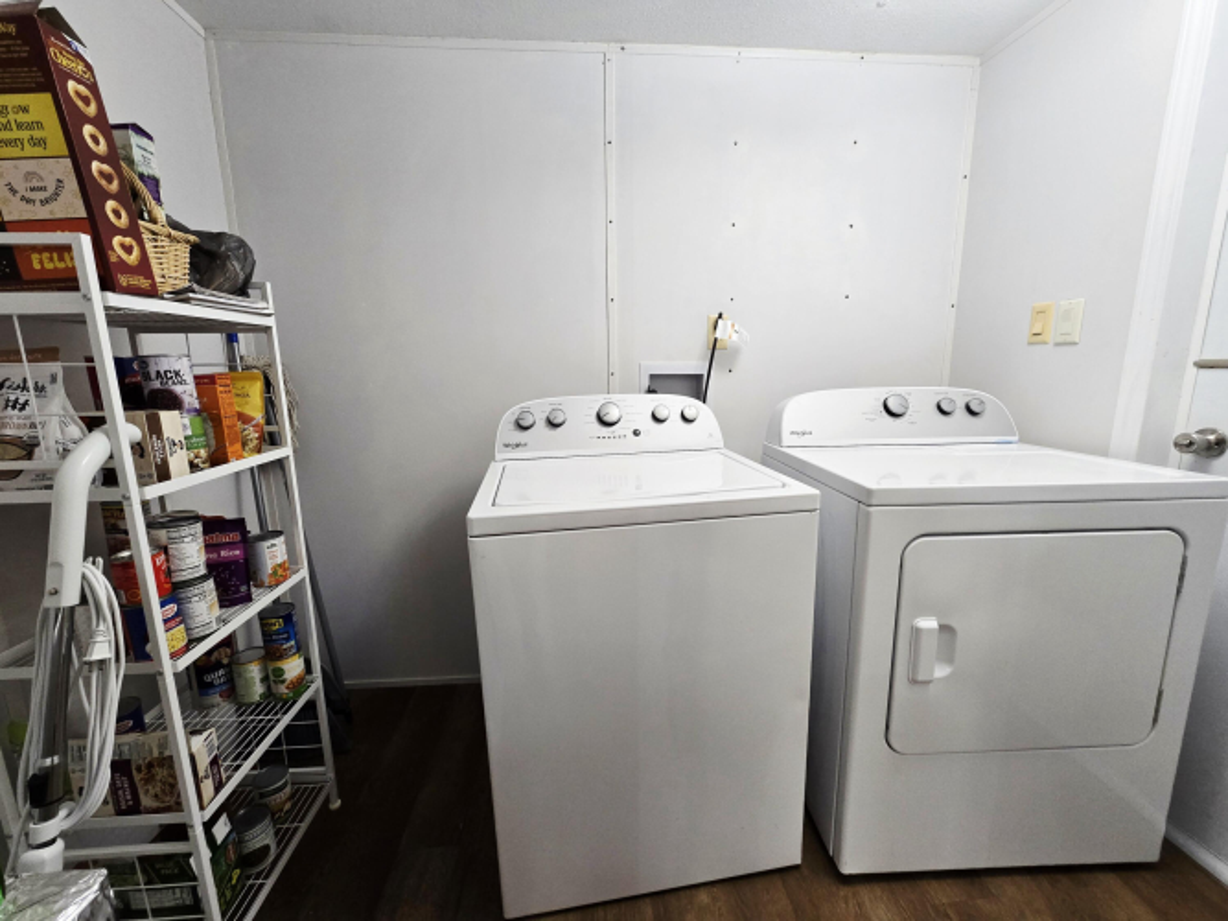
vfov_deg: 89.9
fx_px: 461
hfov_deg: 106.2
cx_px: 614
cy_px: 460
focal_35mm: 13
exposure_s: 1/60.2
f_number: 2.2
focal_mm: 2.2
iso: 200
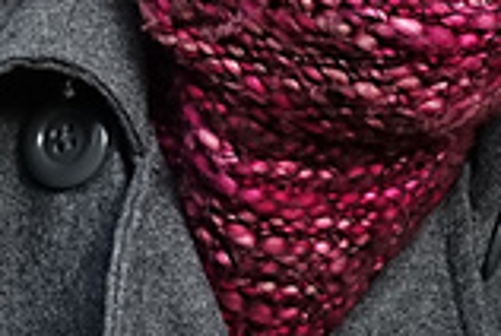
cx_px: 371
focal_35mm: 97
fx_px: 1352
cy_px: -268
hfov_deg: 20.8
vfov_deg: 12.9
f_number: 3.2
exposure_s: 1/200
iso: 125
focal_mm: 8.8
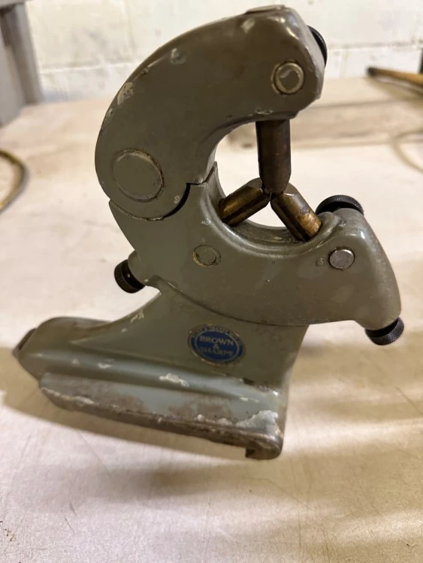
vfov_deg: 71.6
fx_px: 391
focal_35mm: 24
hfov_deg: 56.8
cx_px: 212
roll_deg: +3.9
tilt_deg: -38.1
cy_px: 282
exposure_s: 1/60
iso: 500
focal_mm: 6.86
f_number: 1.78
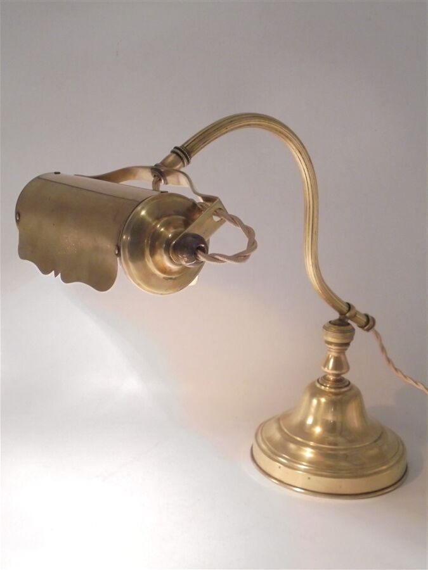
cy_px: 285
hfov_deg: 33.6
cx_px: 214
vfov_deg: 43.9
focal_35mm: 43
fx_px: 709
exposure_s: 1/30
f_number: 4.5
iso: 400
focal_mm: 7.8
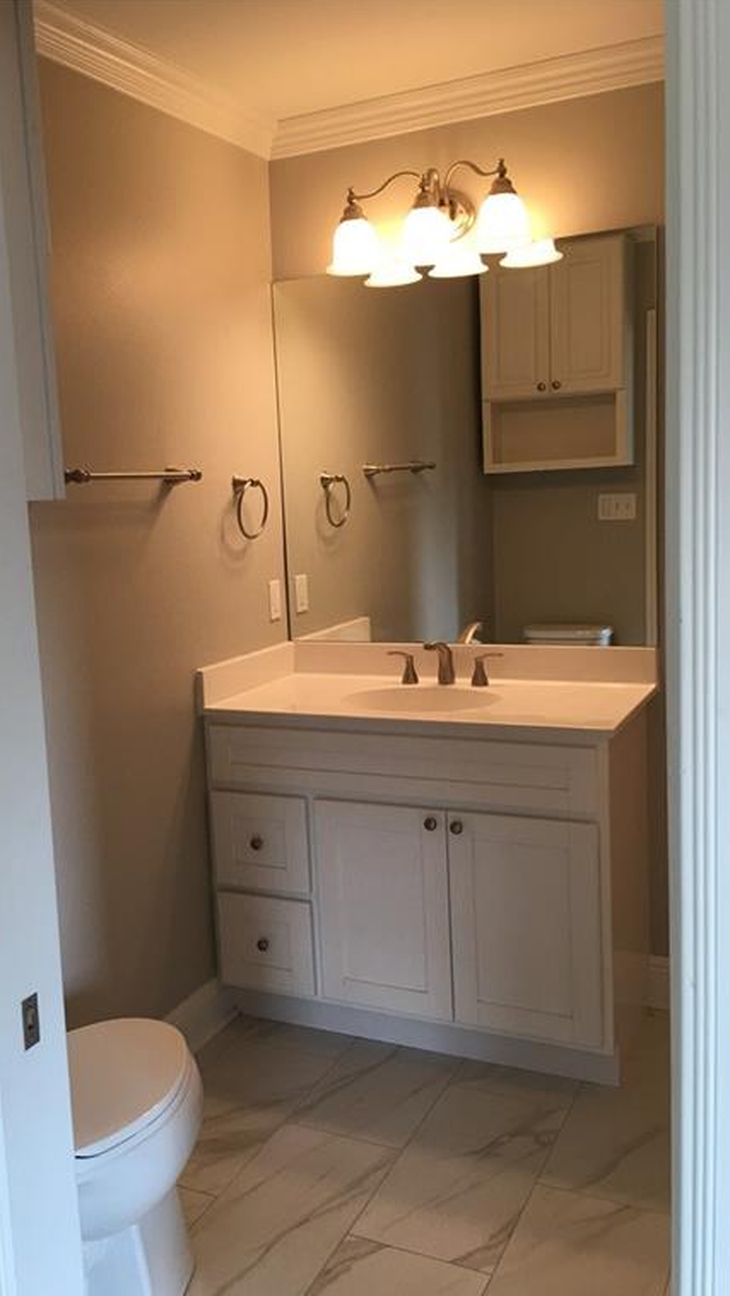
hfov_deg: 36.6
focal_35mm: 32
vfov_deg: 61.0
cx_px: 286
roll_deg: +2.3
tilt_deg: -5.9
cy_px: 653
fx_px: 1100
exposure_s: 1/30
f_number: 2.2
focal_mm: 4.15
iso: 25
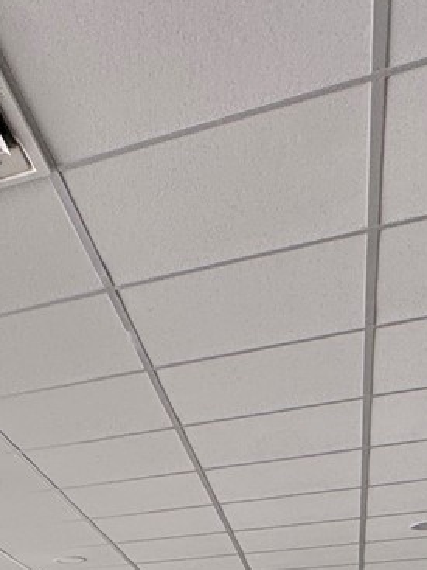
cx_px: -248
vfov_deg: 23.9
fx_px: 1004
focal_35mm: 61
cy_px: 888
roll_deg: -0.8
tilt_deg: -5.9
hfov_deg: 20.0
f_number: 2.2
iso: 40
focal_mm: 2.22
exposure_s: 1/153
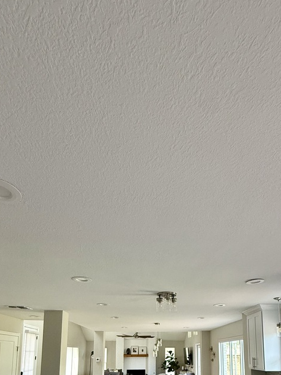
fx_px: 260
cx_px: 175
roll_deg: +0.1
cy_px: 320
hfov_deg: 56.2
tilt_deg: +8.3
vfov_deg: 62.9
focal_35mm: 24
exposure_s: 1/99
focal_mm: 2.22
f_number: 2.2
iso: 320
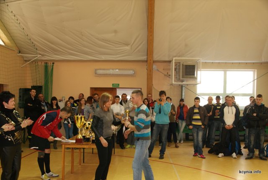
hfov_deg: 49.5
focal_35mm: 39
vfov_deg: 34.3
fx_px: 291
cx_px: 134
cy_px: 90
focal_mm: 26
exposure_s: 1/60
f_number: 5.6
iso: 400
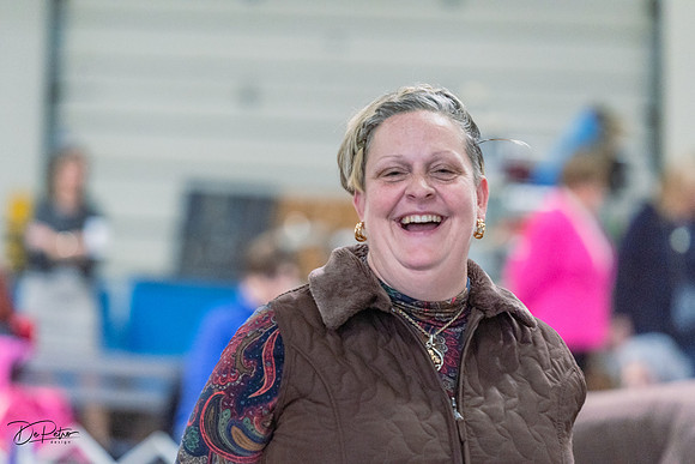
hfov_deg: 10.3
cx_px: 348
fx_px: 3862
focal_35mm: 200
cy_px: 232
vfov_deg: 6.9
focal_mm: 200
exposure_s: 1/400
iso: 6400
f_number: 4
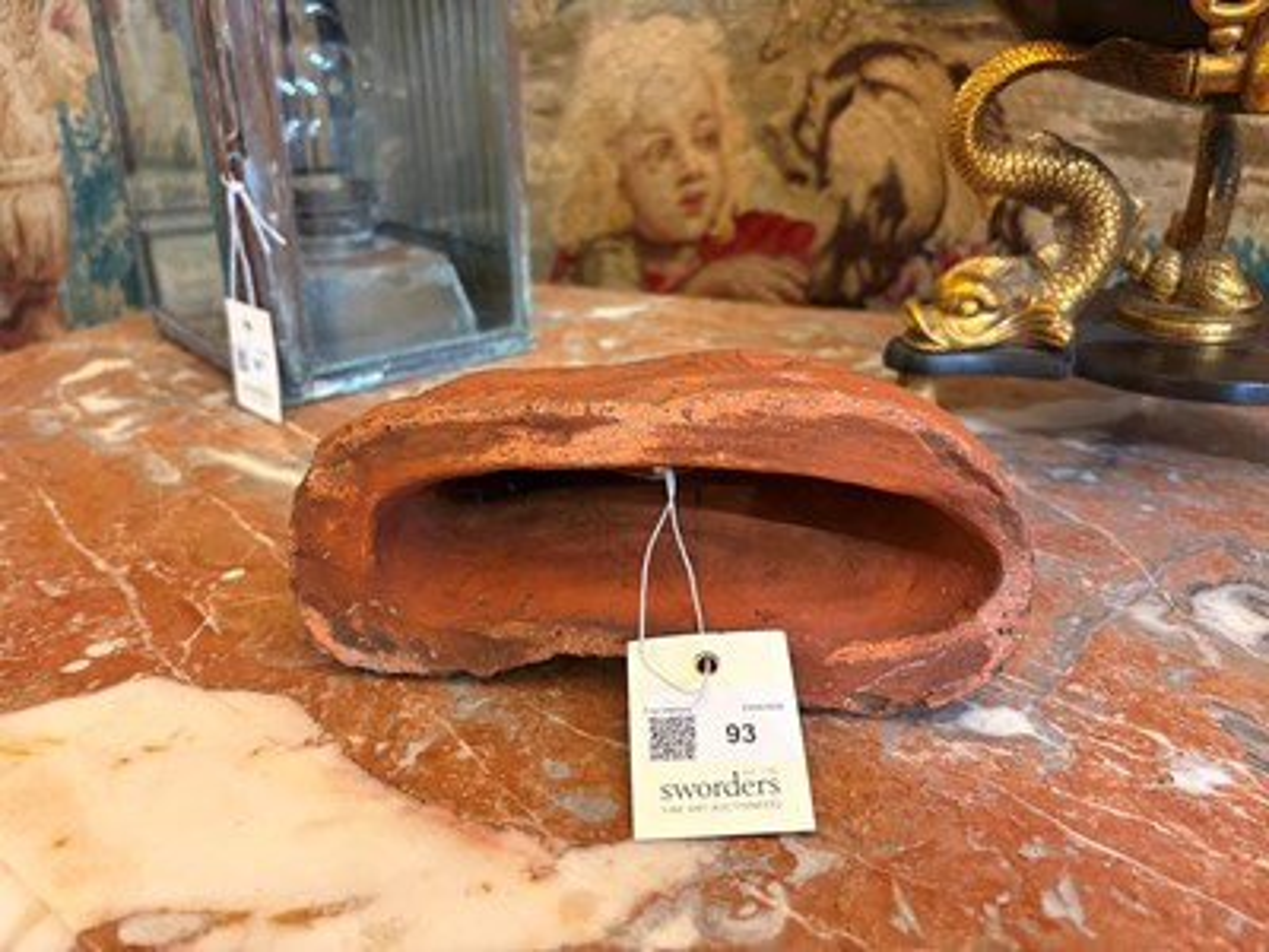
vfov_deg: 53.1
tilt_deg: -23.0
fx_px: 953
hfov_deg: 67.3
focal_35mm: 26
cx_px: 634
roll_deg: +0.0
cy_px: 476
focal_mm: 5.96
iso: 200
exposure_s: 1/50
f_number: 1.6
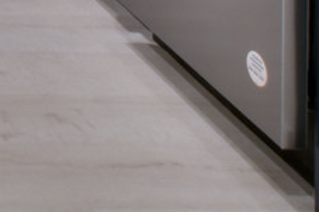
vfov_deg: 8.8
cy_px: -539
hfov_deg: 13.9
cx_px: -429
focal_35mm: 107
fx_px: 947
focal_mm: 10
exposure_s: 8
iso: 125
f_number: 22
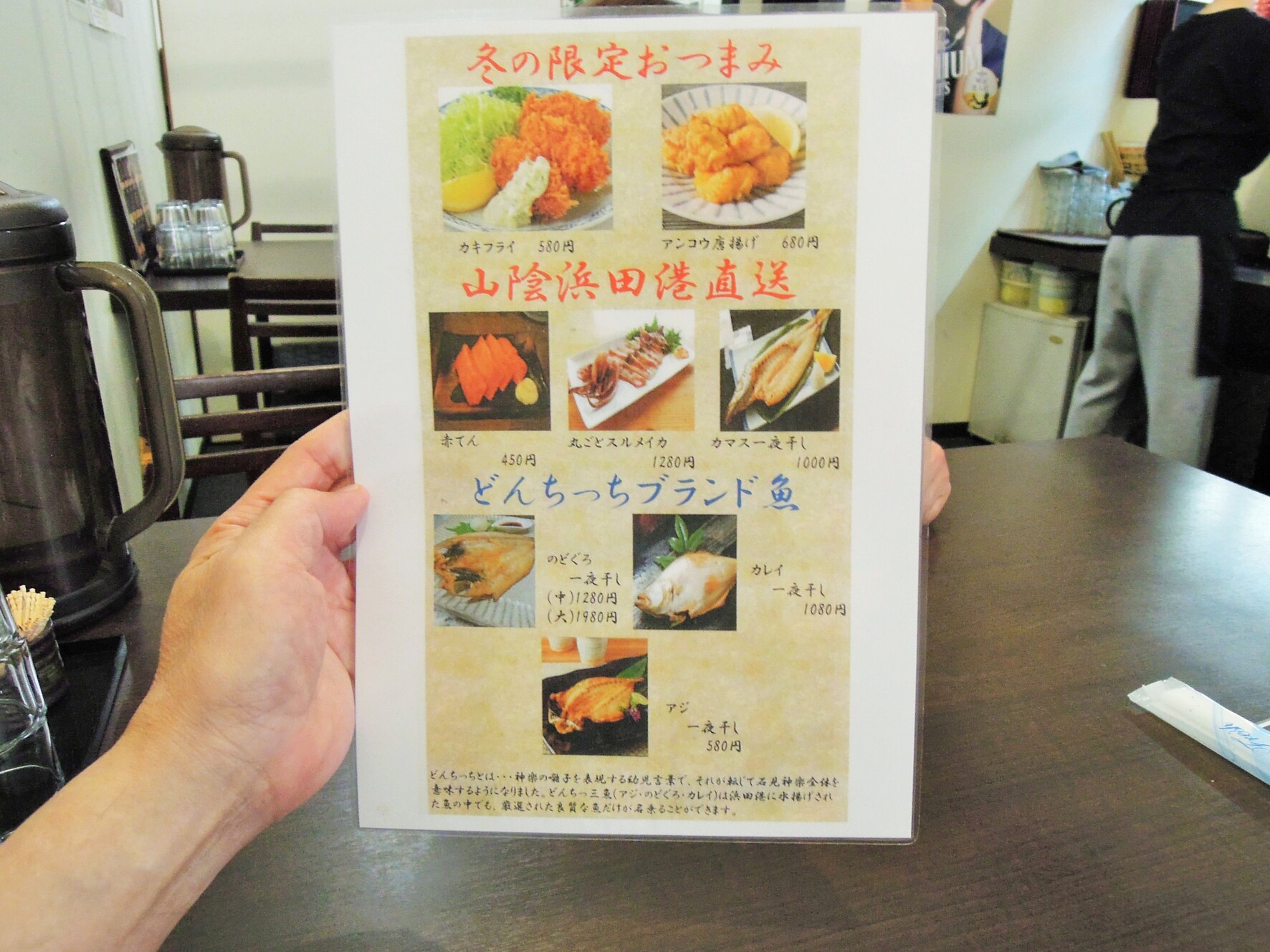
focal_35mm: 24
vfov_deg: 56.8
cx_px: 635
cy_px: 476
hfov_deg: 71.6
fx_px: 881
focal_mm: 4.3
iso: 360
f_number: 2.8
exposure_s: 1/30
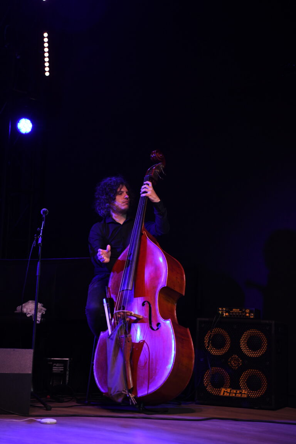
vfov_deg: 28.8
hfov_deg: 19.5
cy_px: 222
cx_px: 148
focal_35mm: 70
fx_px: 863
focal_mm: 70
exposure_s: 1/320
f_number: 2.8
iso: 2000
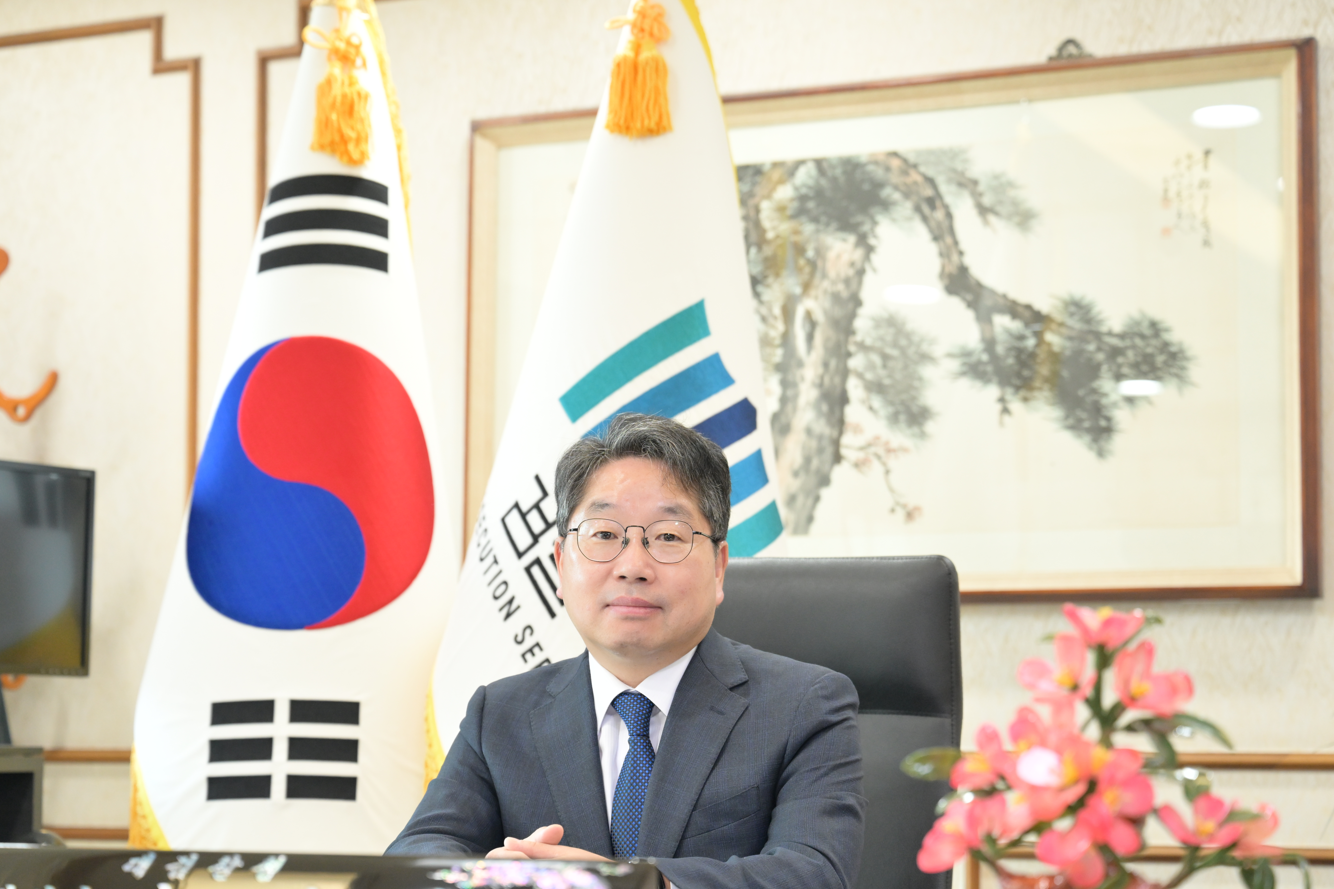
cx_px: 608
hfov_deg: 25.7
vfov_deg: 17.3
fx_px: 2927
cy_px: 488
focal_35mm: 79
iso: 1600
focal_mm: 70
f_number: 4
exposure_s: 1/200
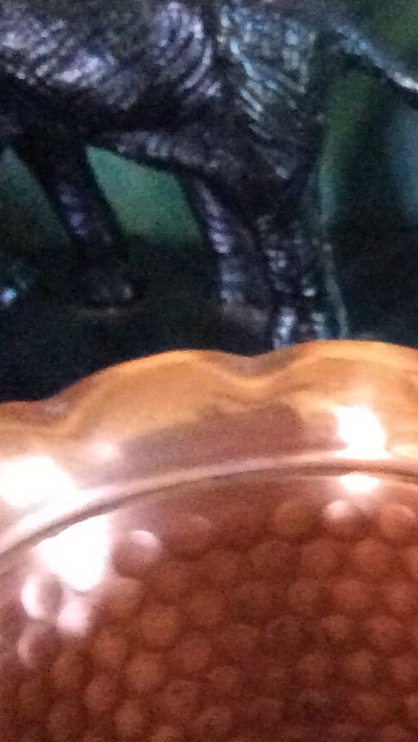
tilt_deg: -37.6
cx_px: 661
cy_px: 656
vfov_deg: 20.6
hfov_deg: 11.3
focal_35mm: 102
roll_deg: +3.2
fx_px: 2009
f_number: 2.4
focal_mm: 3.3
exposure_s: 1/17
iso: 500
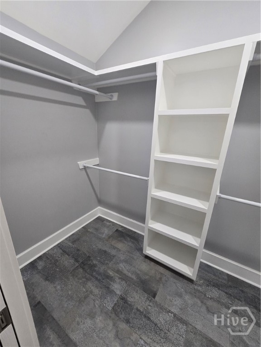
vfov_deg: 106.2
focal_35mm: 13
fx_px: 131
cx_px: 130
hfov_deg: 89.9
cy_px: 174
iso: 200
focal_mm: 2.2
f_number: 2.2
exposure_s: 1/60
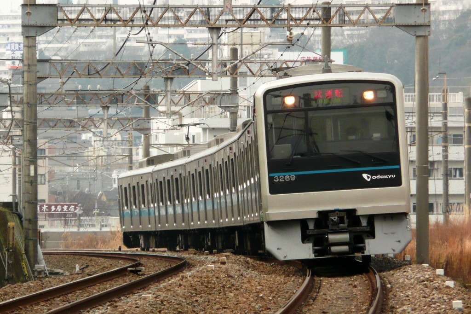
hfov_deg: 7.4
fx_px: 3662
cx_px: 236
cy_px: 157
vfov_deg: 4.9
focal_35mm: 280
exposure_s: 1/400
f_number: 4.9
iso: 200
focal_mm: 46
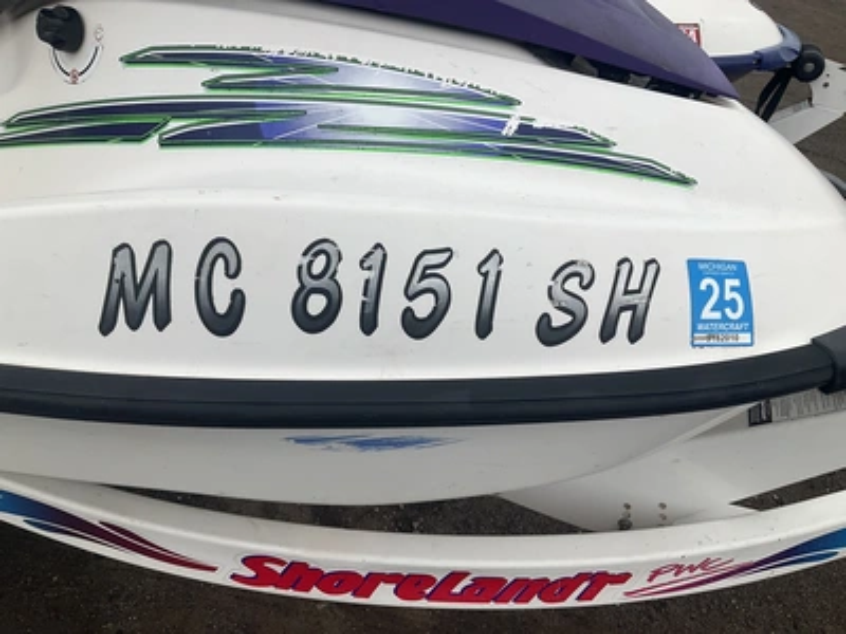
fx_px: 709
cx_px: 423
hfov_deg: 61.7
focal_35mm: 29
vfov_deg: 48.2
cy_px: 317
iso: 25
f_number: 1.8
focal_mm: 3
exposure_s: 1/1144
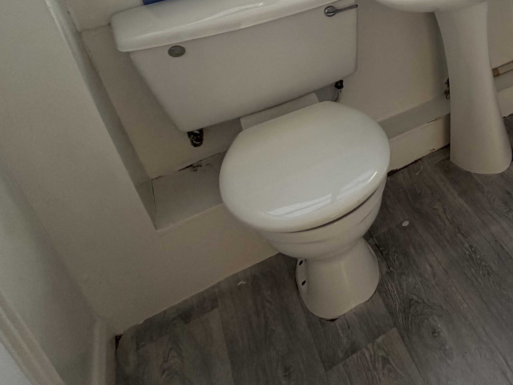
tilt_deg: -22.3
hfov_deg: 38.8
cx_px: 613
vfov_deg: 36.2
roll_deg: +0.1
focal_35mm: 35
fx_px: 519
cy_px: -9
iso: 64
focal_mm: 2.22
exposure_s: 1/127
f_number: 2.2
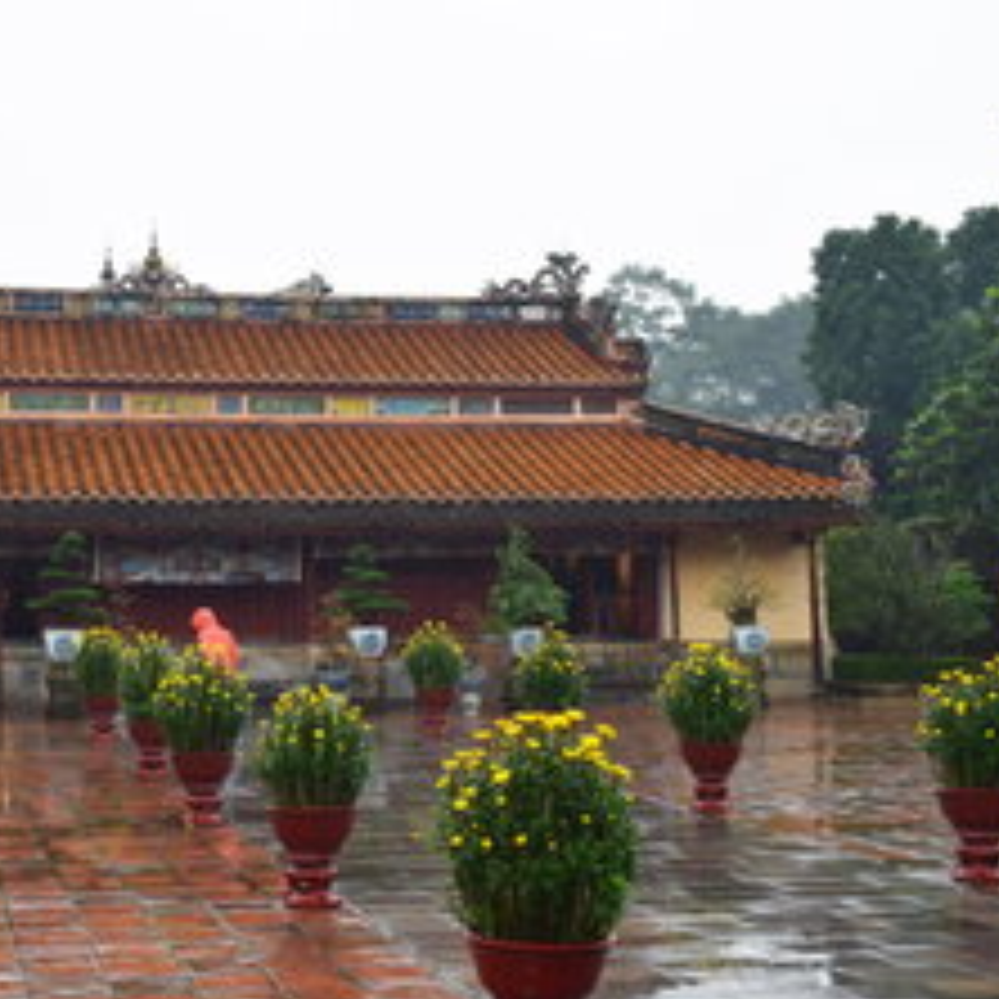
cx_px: 158
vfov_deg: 32.3
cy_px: 452
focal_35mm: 53
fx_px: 1723
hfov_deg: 31.3
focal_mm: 23
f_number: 8
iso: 400
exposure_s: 1/60
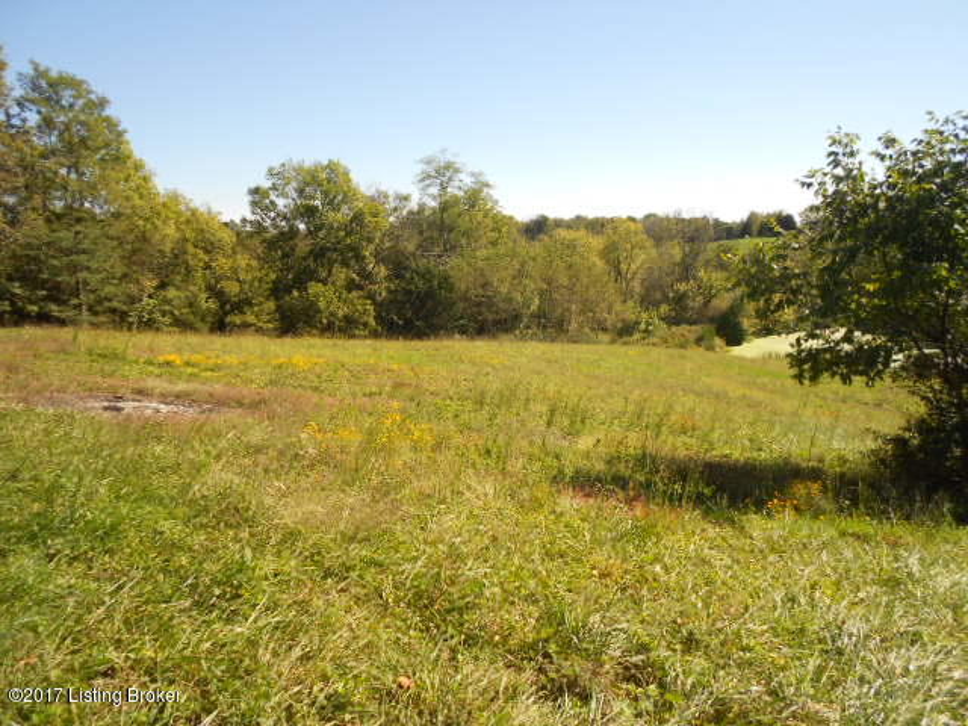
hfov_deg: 67.3
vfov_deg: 53.1
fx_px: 727
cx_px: 484
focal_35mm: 26
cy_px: 363
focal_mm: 4.6
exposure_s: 1/500
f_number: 3.2
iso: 80
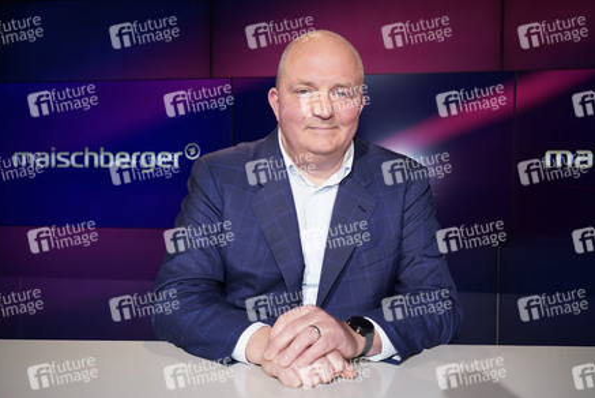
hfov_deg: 55.8
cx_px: 299
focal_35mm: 34
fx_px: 562
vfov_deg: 38.9
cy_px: 203
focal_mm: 33
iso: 1600
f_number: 5
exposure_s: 1/125
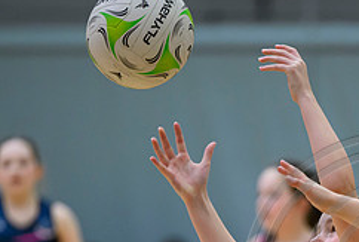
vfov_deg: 2.6
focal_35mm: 539
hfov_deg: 3.8
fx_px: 5392
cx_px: 340
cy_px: 314
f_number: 2.8
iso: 4000
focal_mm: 200
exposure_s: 1/1250
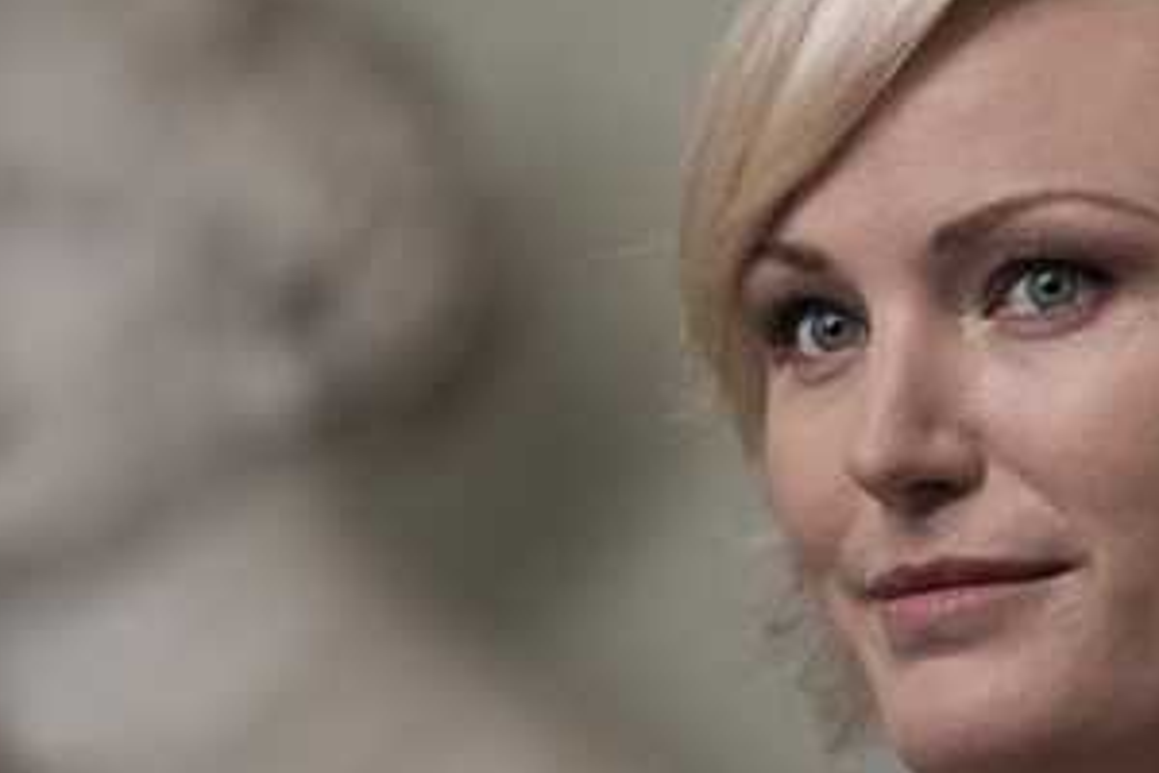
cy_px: 661
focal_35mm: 486
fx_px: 15645
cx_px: 989
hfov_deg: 4.2
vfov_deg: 2.8
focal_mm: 190
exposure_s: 1/160
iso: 3200
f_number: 3.5
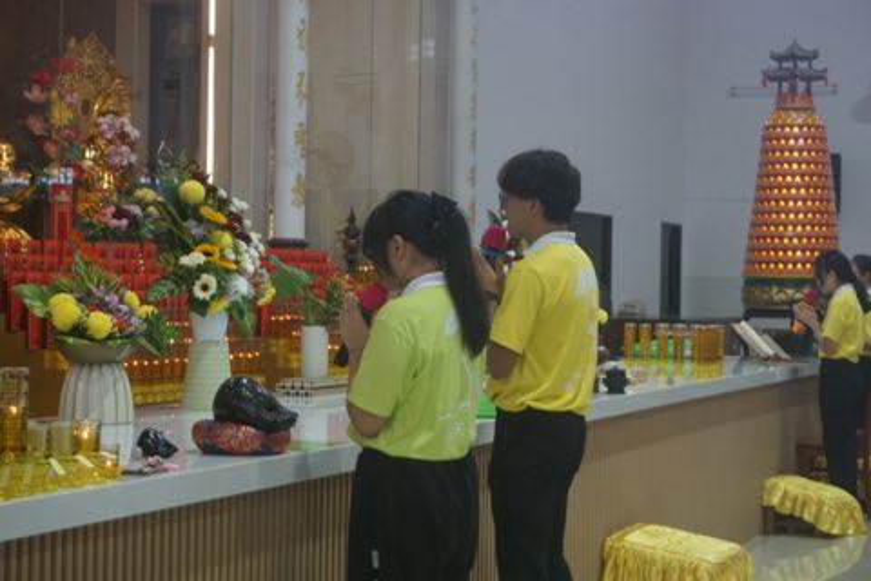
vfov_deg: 18.2
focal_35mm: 75
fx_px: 1814
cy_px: 290
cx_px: 436
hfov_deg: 27.0
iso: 1250
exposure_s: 1/160
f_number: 5.6
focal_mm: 50
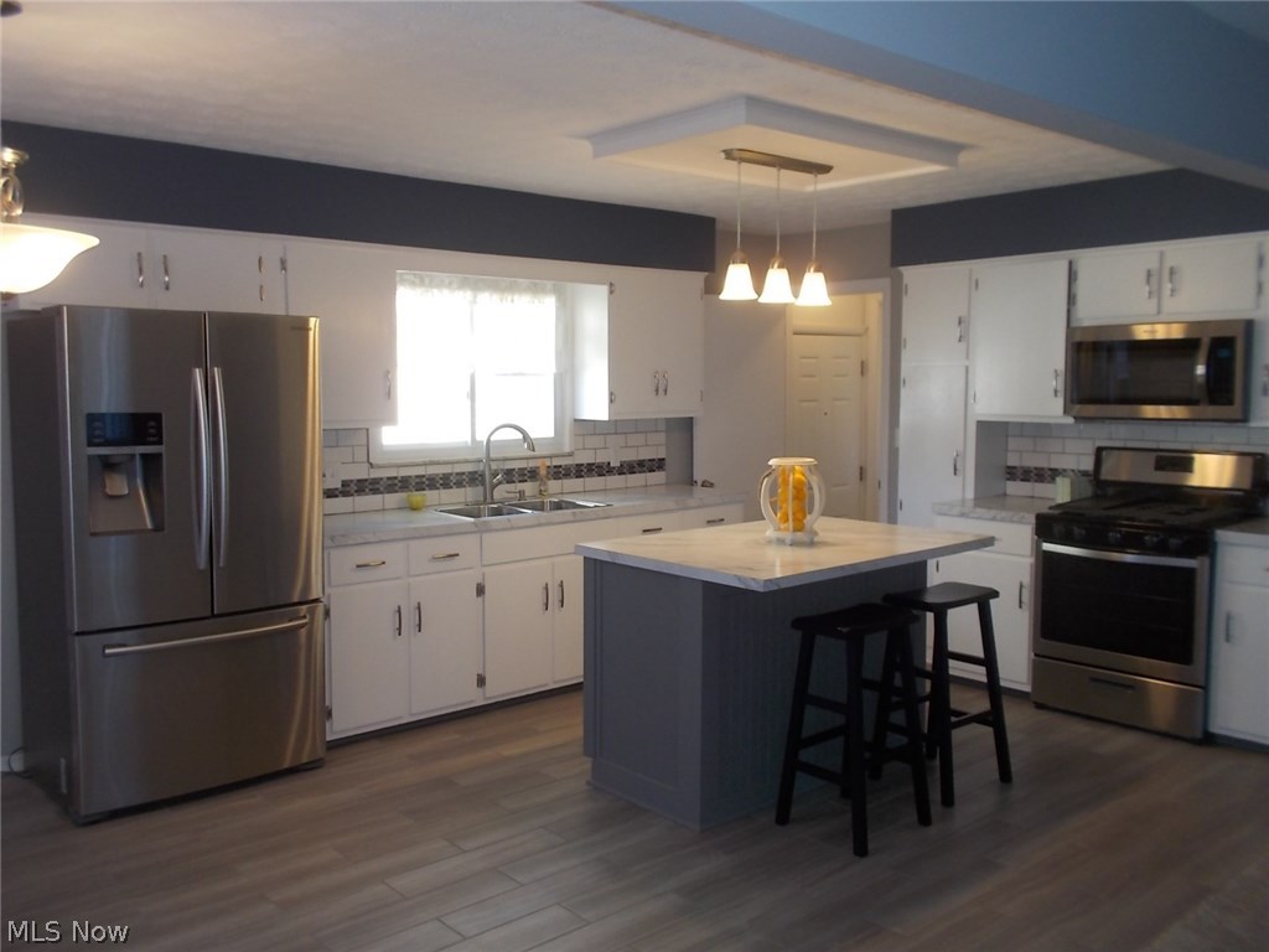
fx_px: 1063
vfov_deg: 48.2
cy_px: 476
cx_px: 634
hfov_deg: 61.7
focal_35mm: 29
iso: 80
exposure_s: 1/25
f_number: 3.3
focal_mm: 4.1
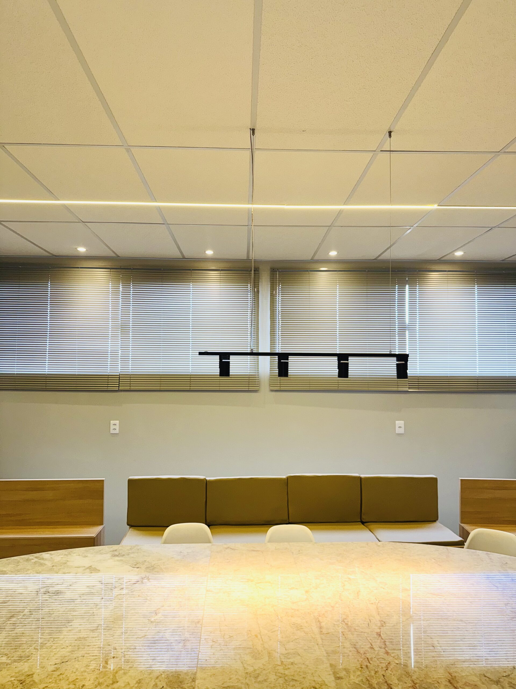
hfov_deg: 56.8
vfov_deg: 71.6
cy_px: 344
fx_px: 477
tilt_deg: +3.1
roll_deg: +0.7
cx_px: 258
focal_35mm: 24
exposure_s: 1/120
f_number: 1.78
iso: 80
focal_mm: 6.76
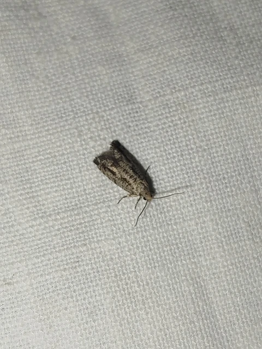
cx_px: 131
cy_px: 174
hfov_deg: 17.6
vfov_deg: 23.3
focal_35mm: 84
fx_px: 848
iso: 80
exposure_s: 1/100
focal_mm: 5.31
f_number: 1.7
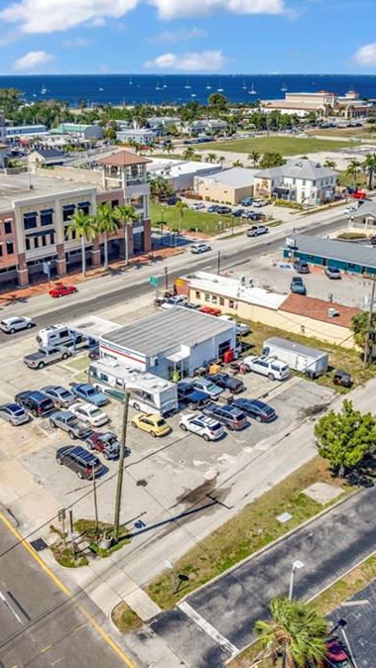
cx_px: 173
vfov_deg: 56.6
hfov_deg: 33.7
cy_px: 334
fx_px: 621
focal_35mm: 35
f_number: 2.8
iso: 100
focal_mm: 8.38
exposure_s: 1/2500
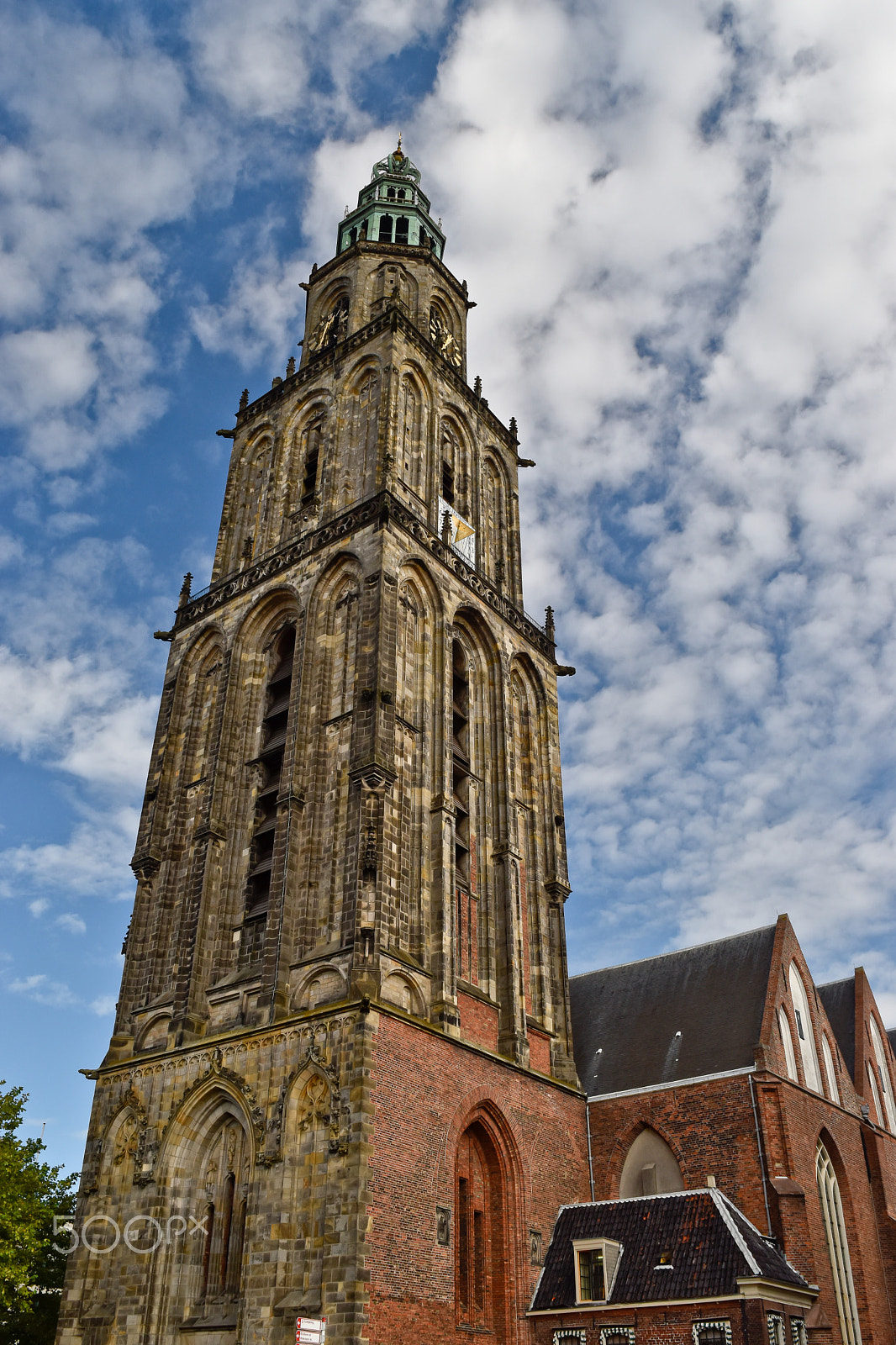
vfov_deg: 61.9
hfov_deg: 43.6
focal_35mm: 30
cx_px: 448
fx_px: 1120
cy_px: 672
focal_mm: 20
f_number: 8
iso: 200
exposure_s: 1/250
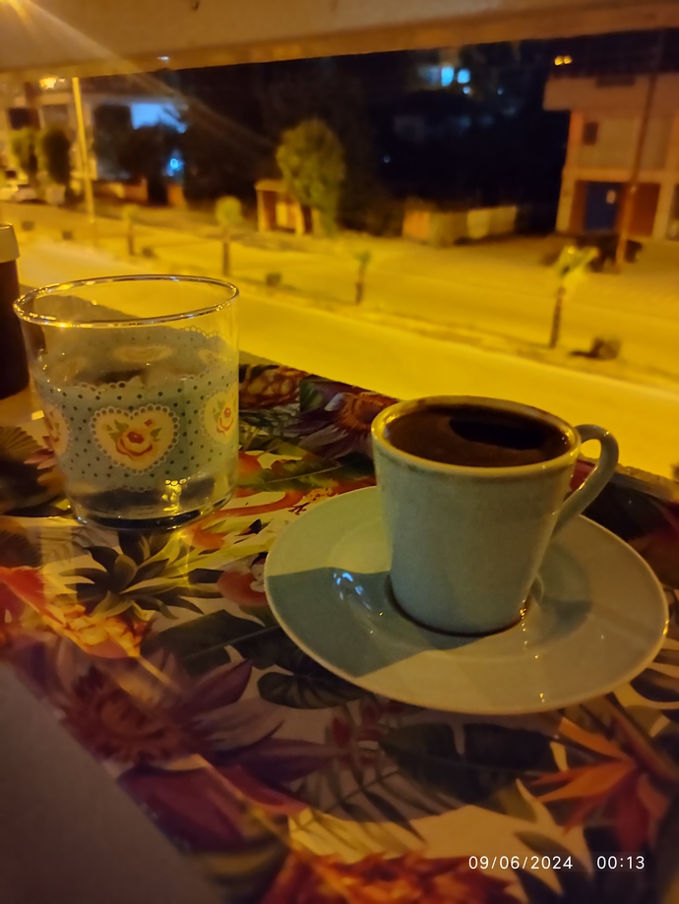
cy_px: 452
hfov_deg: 54.9
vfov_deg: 69.4
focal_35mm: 25
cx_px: 340
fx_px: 653
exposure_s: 1/8
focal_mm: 5.43
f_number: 1.89
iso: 12533
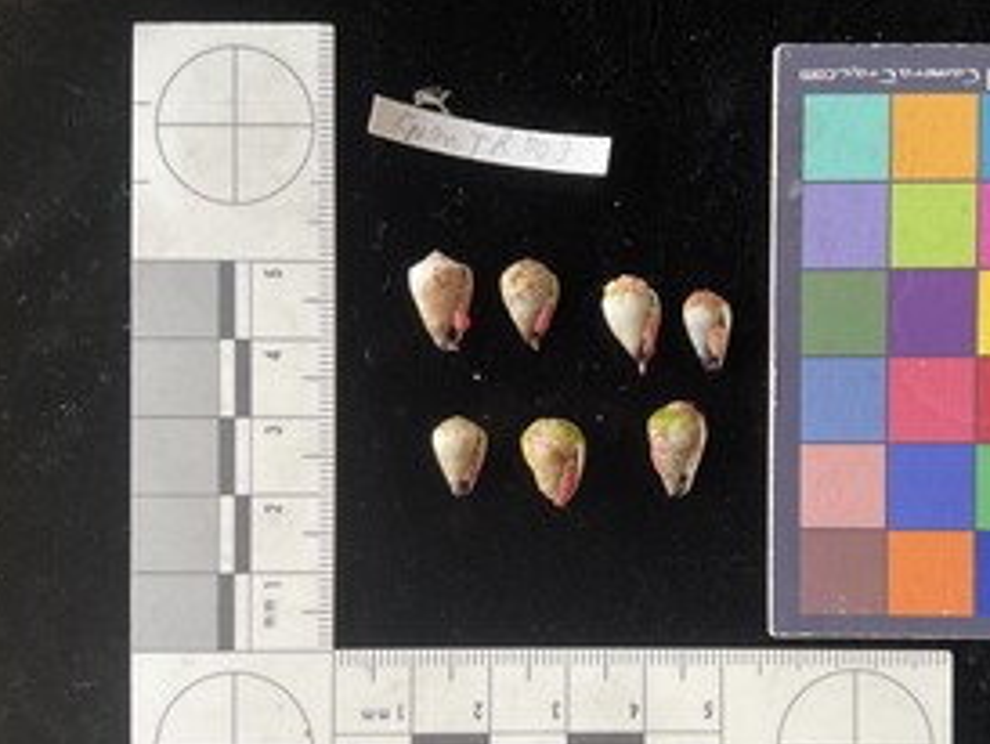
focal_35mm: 37
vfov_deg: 38.6
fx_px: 1059
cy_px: 428
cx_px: 611
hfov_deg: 49.7
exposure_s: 1/120
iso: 50
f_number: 1.8
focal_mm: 3
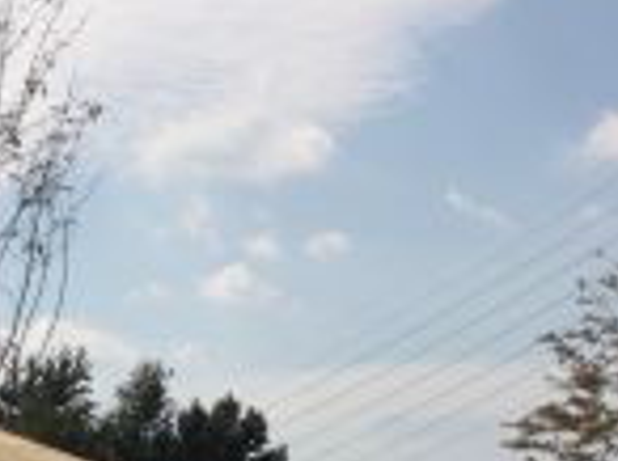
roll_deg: -2.1
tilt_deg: -1.0
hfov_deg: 13.7
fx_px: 2567
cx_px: 140
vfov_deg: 10.0
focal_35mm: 144
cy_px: 639
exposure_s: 1/3953
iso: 50
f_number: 2.4
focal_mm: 4.28
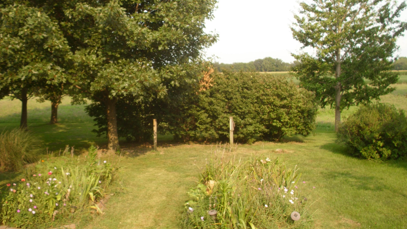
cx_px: 205
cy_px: 84
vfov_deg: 28.2
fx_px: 453
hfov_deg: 48.4
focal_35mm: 42
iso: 50
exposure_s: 1/224
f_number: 2.9
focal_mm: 6.3
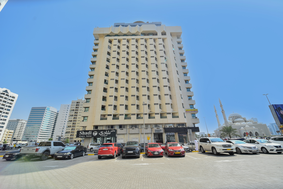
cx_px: 142
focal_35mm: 14
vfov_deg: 81.3
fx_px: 110
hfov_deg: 104.2
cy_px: 94
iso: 250
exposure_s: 1/800
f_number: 5
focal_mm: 14
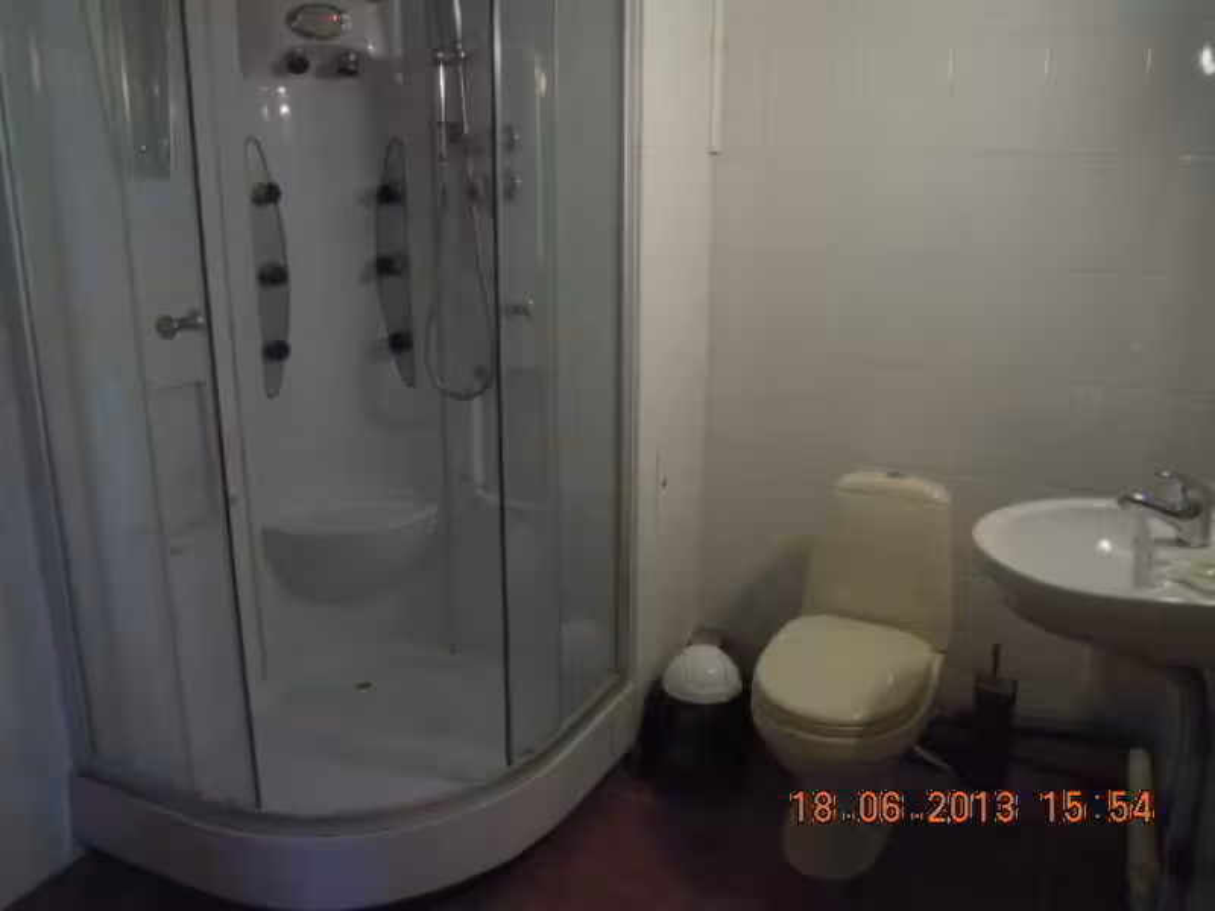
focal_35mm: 28
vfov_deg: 49.7
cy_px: 456
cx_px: 608
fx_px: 983
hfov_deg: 63.4
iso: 320
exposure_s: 1/8
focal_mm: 5
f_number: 2.7
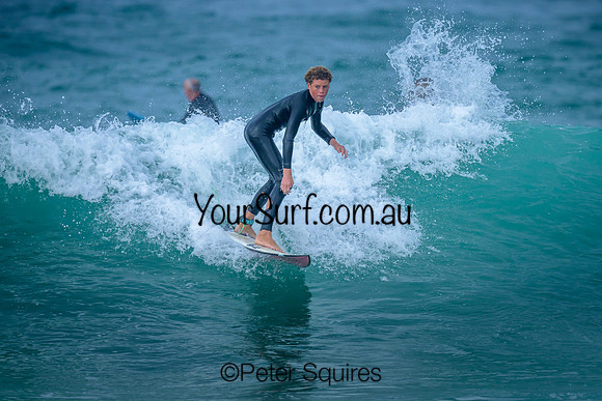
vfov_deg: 1.3
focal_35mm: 1100
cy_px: 164
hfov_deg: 1.9
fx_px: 18392
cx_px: 375
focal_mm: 800
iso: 450
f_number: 6.3
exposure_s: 1/2500
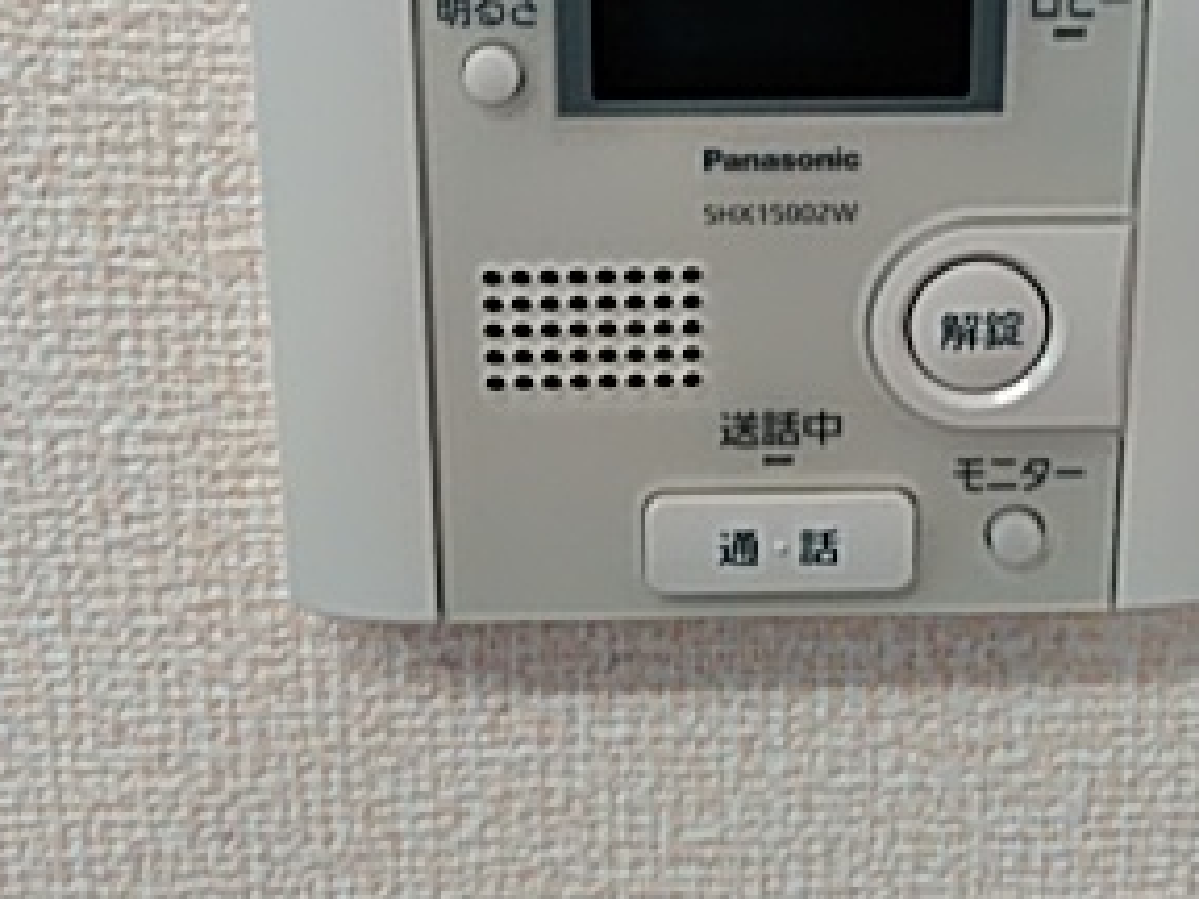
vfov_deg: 24.0
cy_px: 150
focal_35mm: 60
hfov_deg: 32.1
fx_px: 2078
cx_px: 737
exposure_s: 1/33.3
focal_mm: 3.46
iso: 294
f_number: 2.2
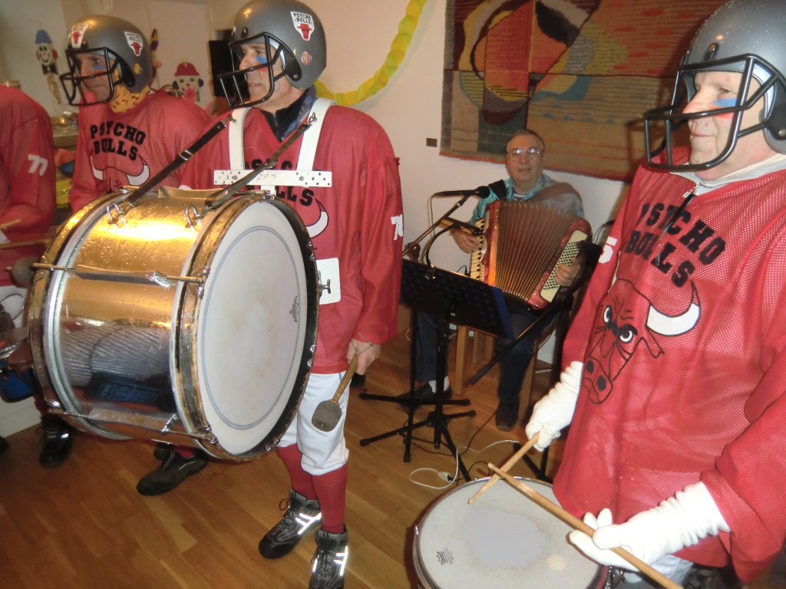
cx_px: 393
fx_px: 545
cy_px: 294
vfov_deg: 56.8
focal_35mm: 24
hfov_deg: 71.6
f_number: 3.2
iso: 400
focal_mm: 4.3
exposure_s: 1/40
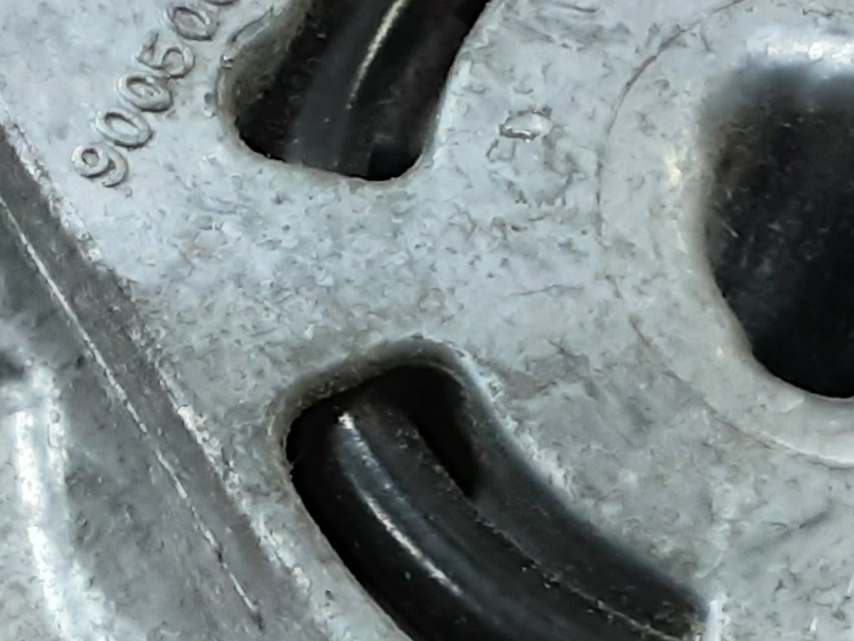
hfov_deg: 15.6
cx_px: 194
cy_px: 260
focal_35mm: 126
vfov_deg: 11.8
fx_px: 3110
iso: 125
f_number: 1.9
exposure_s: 1/50
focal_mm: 2.91
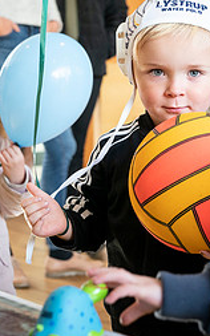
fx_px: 1090
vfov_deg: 17.5
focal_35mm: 119
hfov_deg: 11.0
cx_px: 142
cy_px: 129
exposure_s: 1/125
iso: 2000
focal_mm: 51
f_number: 4.5
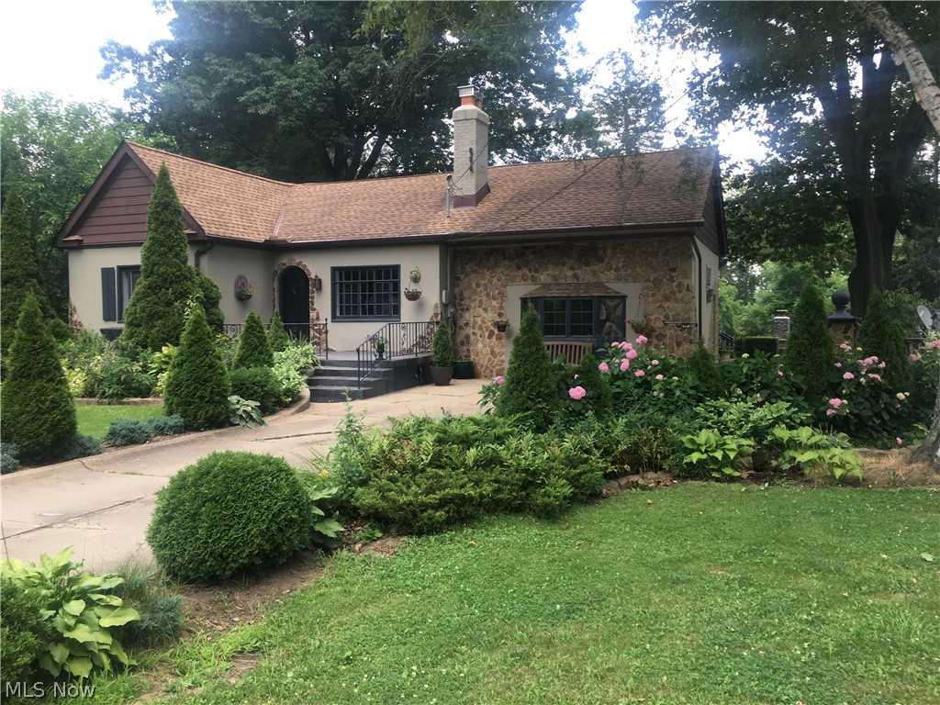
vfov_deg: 48.2
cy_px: 352
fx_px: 787
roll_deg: +0.4
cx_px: 470
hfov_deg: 61.7
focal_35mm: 29
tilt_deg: +0.1
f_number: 2.2
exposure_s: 1/120
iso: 25
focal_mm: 4.15
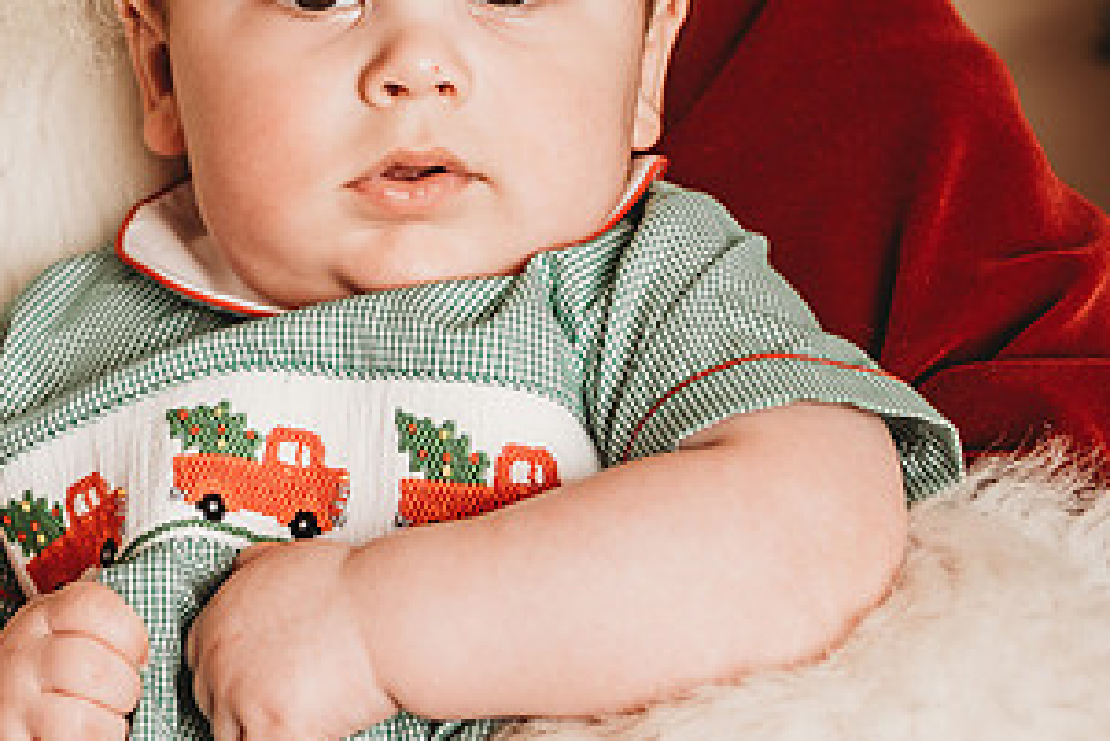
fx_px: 5090
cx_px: -13
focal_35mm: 165
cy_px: 101
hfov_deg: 12.3
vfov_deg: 8.3
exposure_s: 1/160
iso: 100
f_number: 4
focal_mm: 65
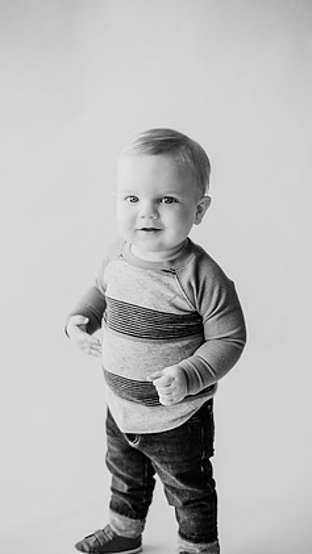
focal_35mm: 56
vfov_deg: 37.2
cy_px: 288
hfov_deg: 21.5
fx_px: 823
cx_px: 165
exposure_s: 1/640
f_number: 2
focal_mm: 50
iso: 400
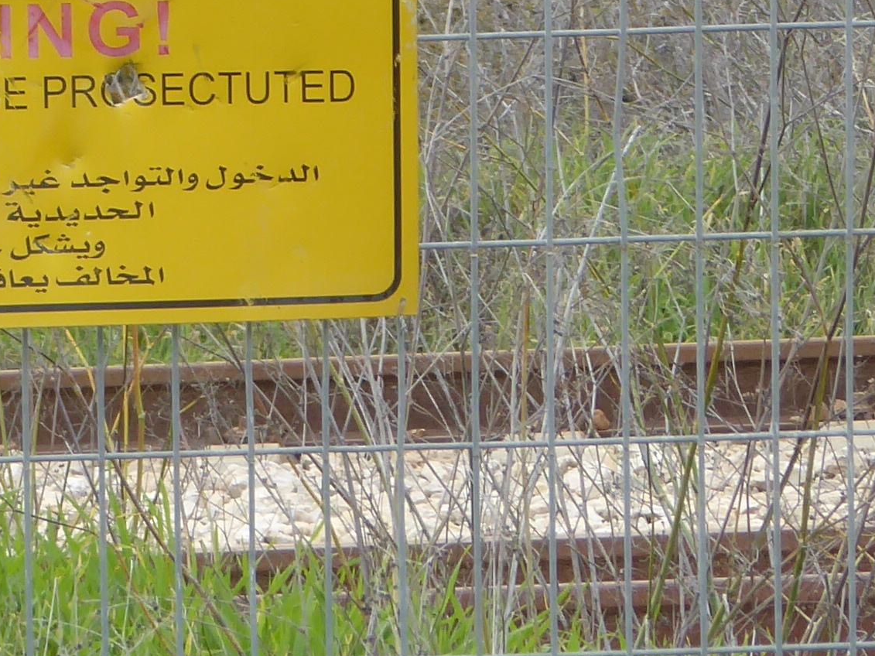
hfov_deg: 3.3
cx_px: 27
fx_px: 15013
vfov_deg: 2.5
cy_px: 105
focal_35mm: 594
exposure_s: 1/80
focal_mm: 27.1
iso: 100
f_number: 5.4
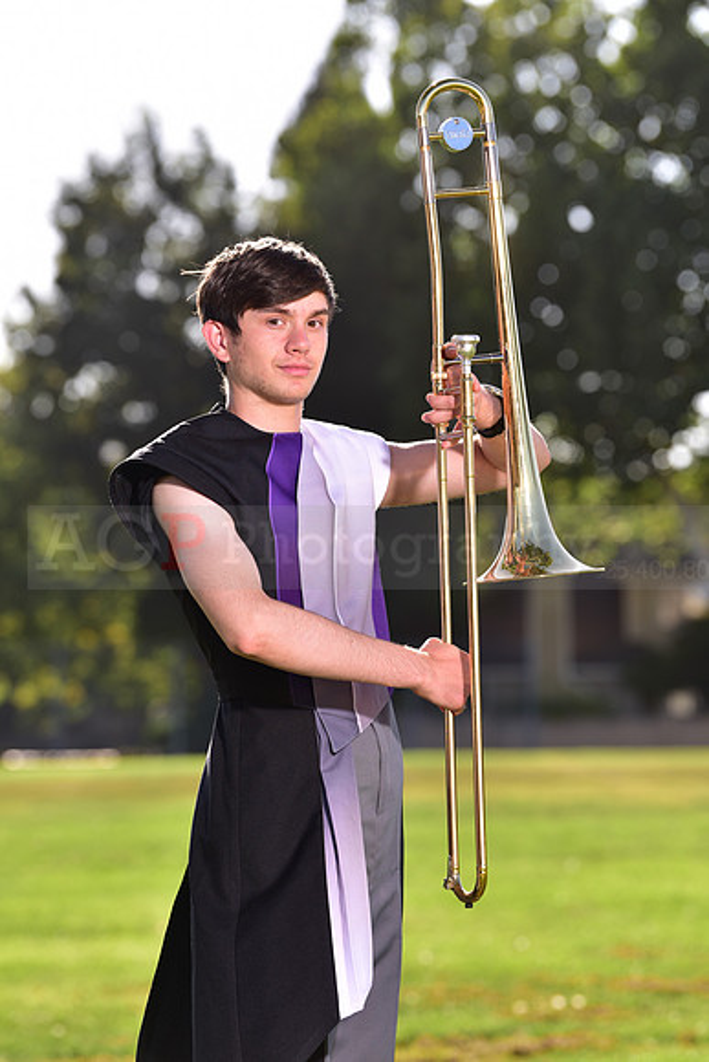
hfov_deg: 8.3
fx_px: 4871
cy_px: 531
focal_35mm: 165
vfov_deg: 12.4
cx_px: 354
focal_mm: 165
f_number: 5
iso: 80
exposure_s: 1/250
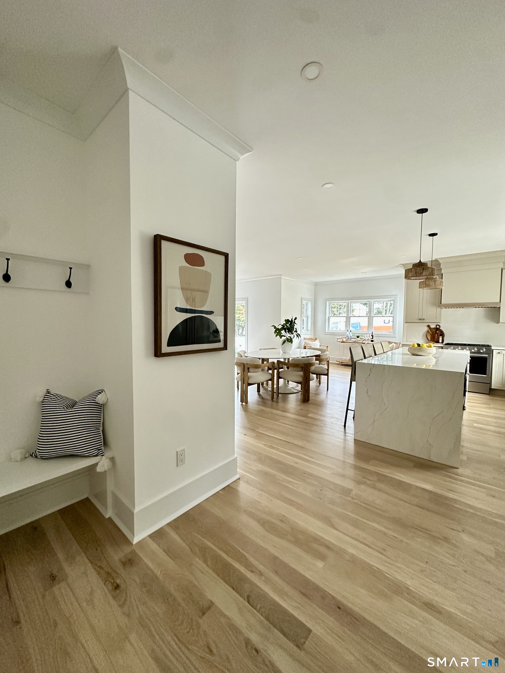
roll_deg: -1.8
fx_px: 272
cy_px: 336
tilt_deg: -2.9
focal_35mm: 14
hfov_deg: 85.7
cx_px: 252
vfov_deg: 102.1
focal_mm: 2.22
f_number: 2.2
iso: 320
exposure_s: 1/74
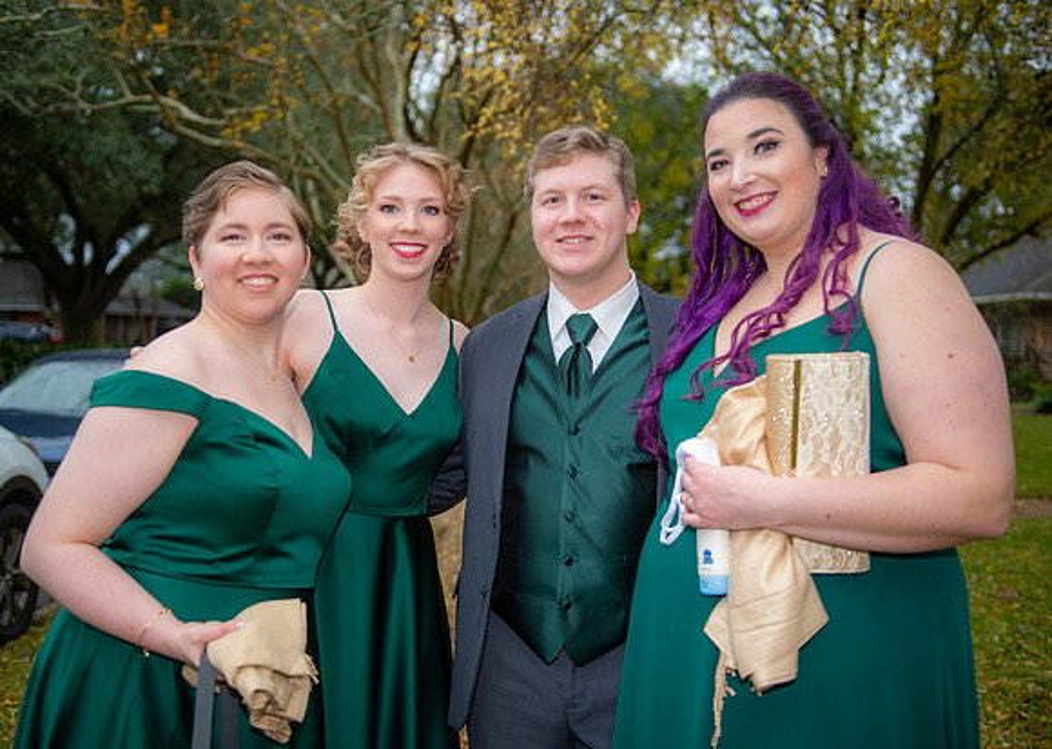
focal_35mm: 40
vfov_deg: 35.0
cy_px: 374
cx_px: 489
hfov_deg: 47.7
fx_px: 1187
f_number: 2.8
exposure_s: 1/500
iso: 320
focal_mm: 38
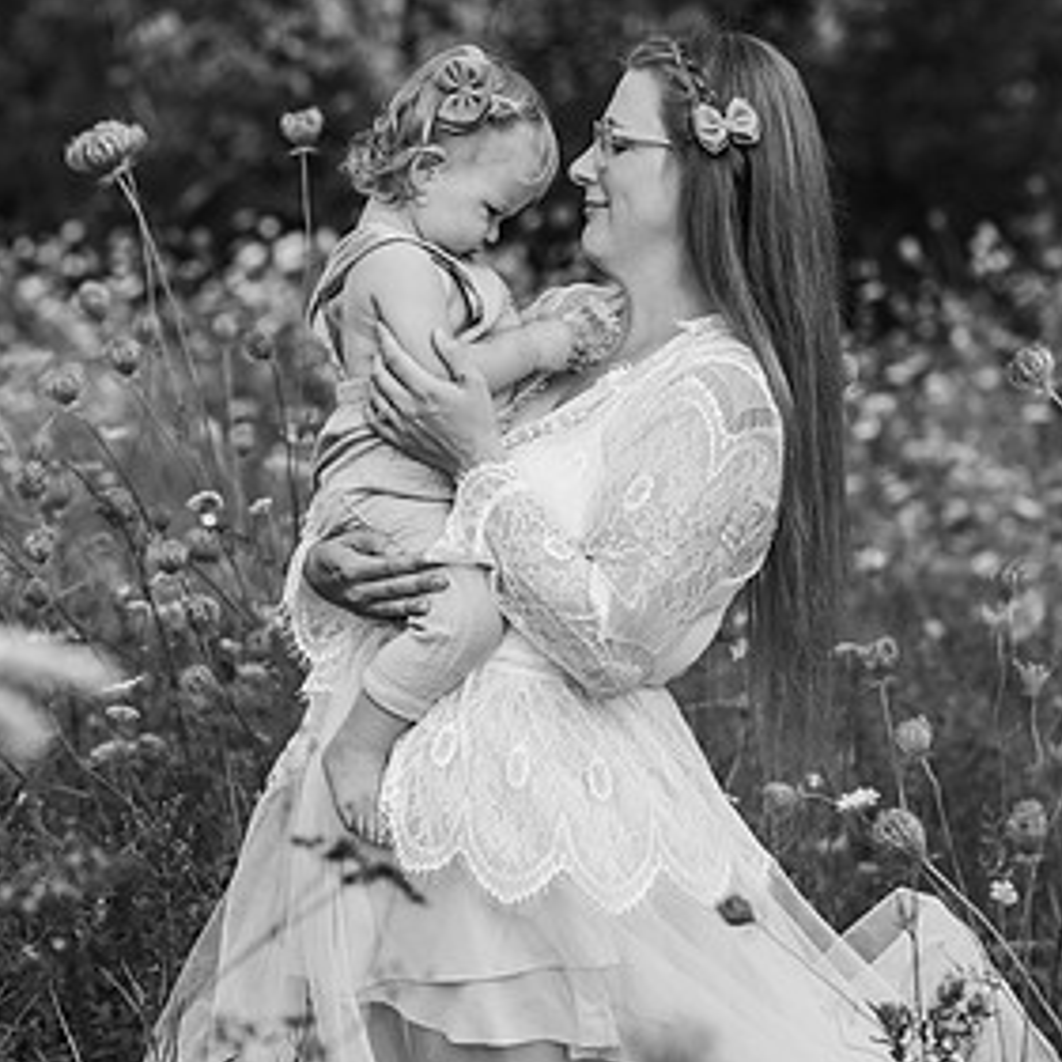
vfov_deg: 11.7
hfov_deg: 11.7
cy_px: 561
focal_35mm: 149
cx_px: 223
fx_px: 5172
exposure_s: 1/1250
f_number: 3.5
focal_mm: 85
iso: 250
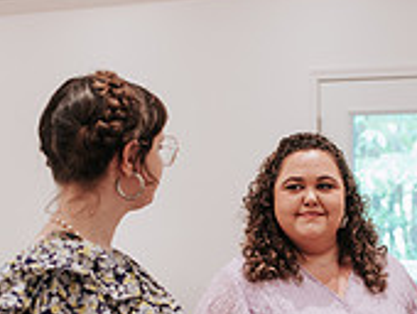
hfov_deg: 21.8
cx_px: 304
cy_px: 309
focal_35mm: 89
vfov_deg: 16.3
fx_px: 1074
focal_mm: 35
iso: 720
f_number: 2.8
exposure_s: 1/125
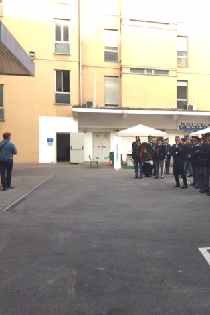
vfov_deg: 47.4
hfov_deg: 30.3
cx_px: 211
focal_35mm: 41
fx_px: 359
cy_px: 157
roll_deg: +0.1
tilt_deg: -2.2
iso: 32
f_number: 2.2
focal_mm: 4.15
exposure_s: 1/151
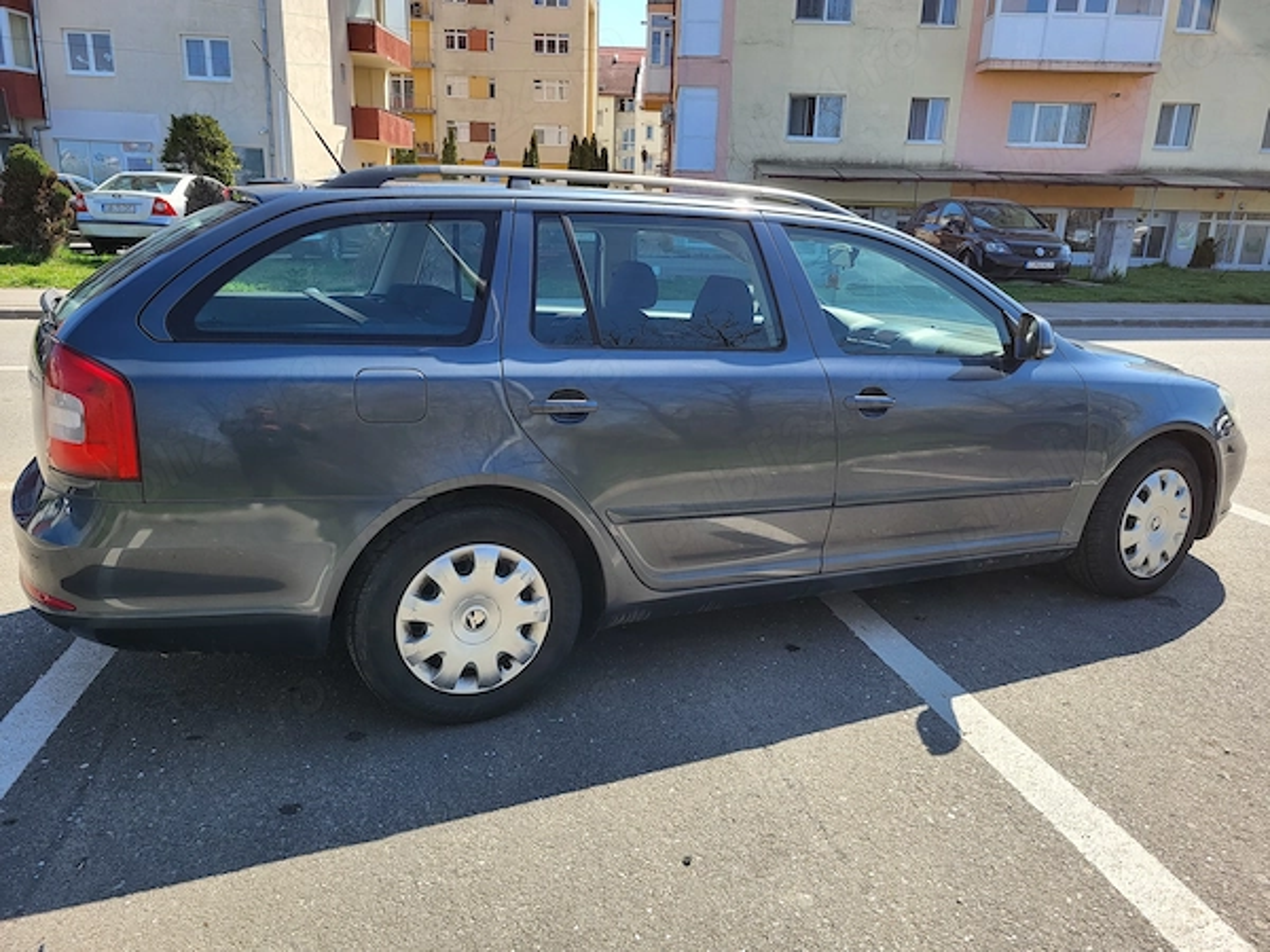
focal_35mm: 26
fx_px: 954
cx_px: 635
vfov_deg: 53.1
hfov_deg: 67.3
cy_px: 476
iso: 40
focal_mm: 5.4
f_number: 1.8
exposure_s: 1/950
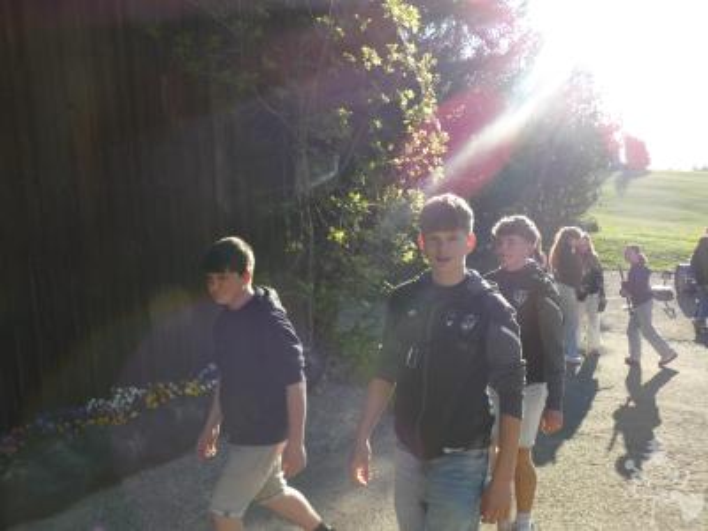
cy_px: 266
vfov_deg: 45.4
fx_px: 634
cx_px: 354
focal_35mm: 31
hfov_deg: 58.4
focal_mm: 5.5
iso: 80
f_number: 3.3
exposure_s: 1/320
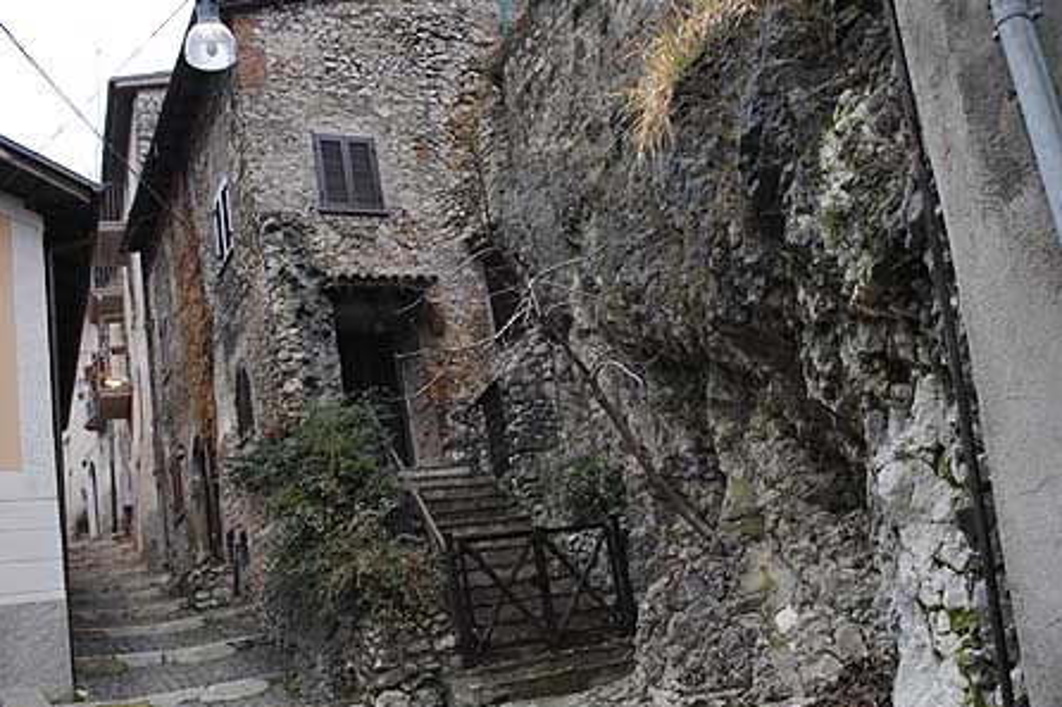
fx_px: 1062
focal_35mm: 36
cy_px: 368
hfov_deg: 53.1
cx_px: 538
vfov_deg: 36.8
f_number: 4
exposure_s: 1/20
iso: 400
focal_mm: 22
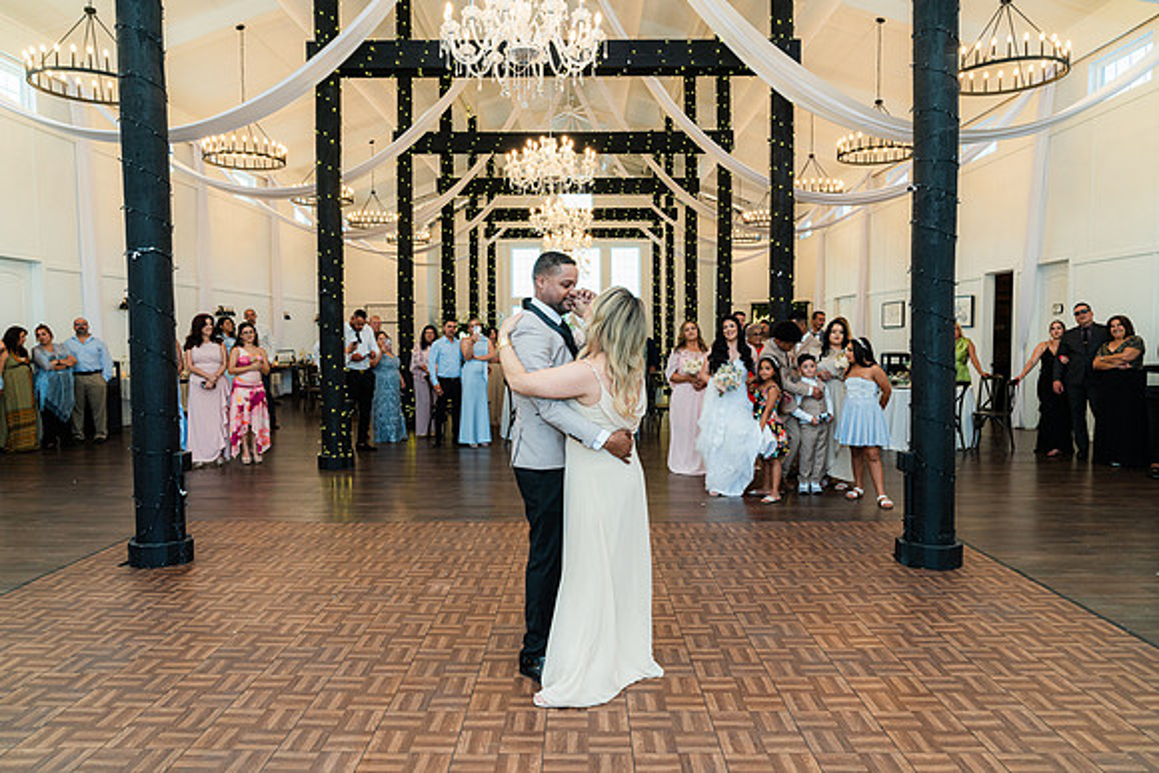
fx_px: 777
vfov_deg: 52.9
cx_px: 580
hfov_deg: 73.4
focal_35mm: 24
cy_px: 386
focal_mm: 24
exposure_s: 1/125
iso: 400
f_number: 4.5
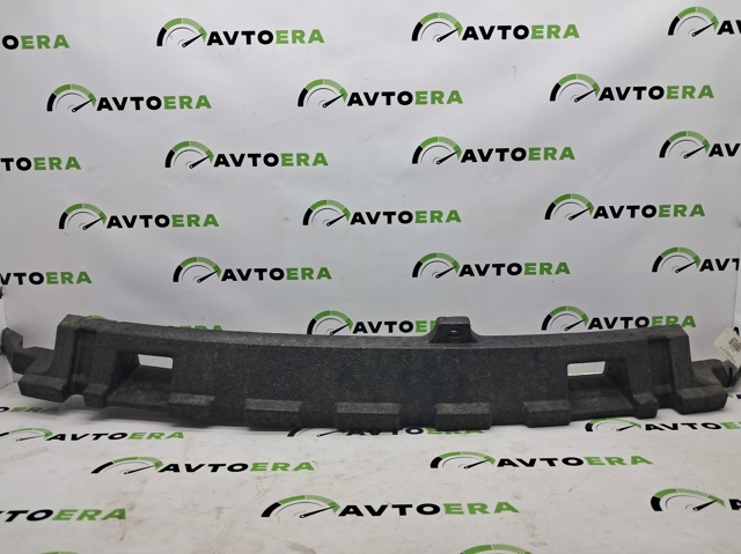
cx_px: 370
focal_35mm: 27
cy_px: 277
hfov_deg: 65.4
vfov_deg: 51.3
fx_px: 578
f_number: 1.8
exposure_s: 1/100
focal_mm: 4
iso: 50
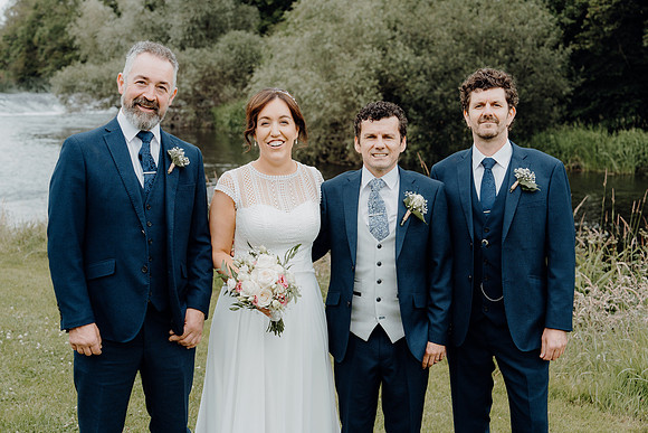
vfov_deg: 24.2
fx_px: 1008
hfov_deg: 35.6
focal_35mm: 56
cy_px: 216
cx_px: 324
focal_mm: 56
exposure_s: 1/200
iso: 125
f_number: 5
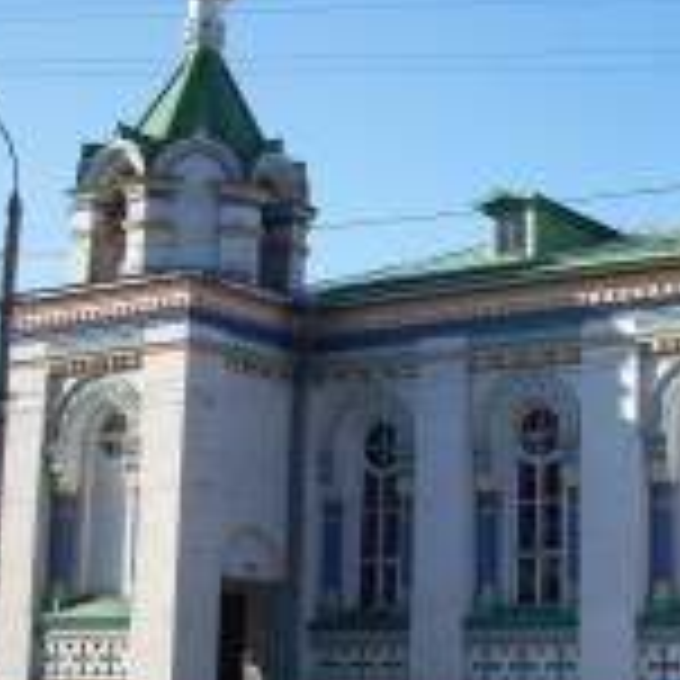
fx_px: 1689
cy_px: 392
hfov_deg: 21.7
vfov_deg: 22.7
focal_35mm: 76
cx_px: 721
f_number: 2.8
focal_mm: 7.8
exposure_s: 1/640
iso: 64
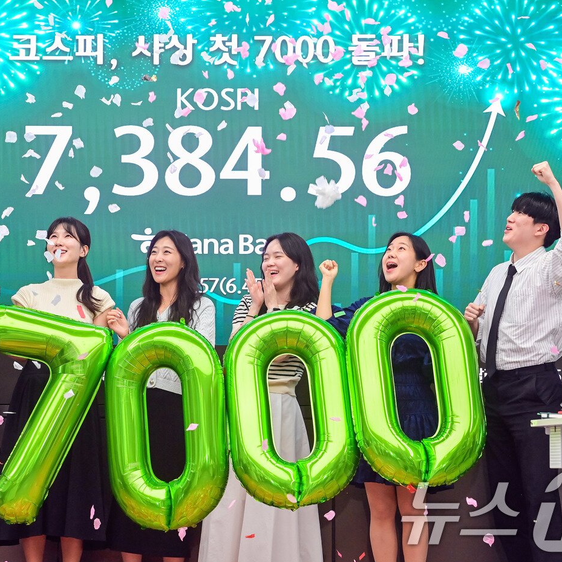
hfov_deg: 10.9
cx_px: 218
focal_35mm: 160
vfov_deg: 10.9
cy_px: 282
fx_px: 2939
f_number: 5.6
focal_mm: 125
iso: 3200
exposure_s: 1/200
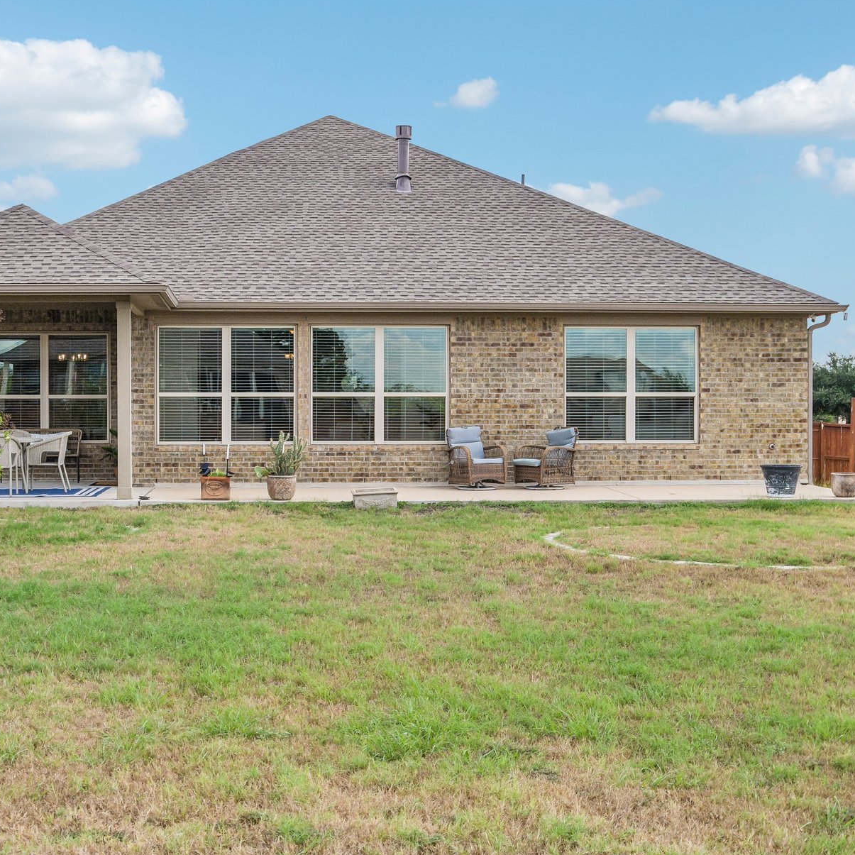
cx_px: 330
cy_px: 377
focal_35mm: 52
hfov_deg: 32.7
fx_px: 1453
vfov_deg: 32.8
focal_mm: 24
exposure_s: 1/500
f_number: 8
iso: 400
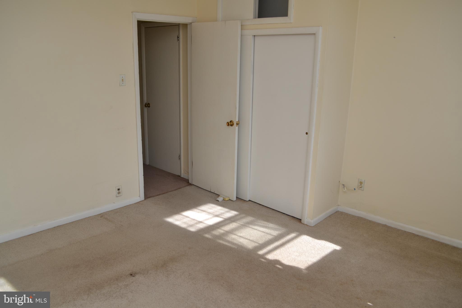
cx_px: 231
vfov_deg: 47.9
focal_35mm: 27
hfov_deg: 67.4
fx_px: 346
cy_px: 154
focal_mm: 18
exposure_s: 1/125
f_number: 5.6
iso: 140
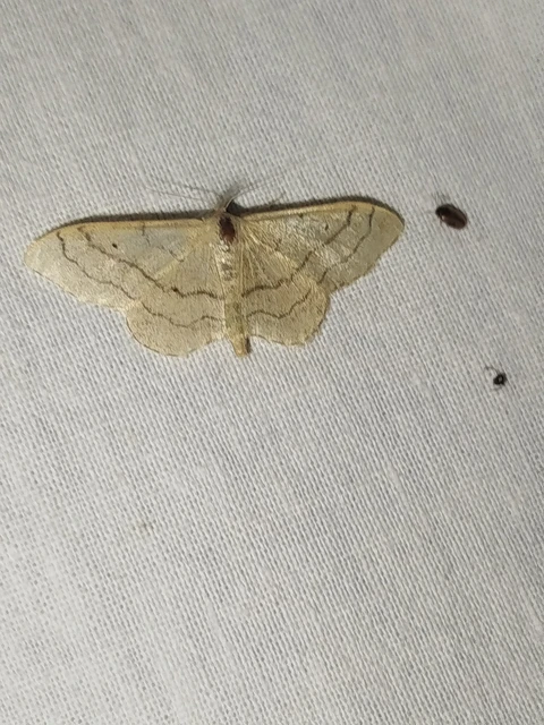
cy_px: 362
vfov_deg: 28.2
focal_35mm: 69
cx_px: 272
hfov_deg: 21.3
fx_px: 1446
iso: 100
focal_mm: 5.31
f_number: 1.7
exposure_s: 1/50
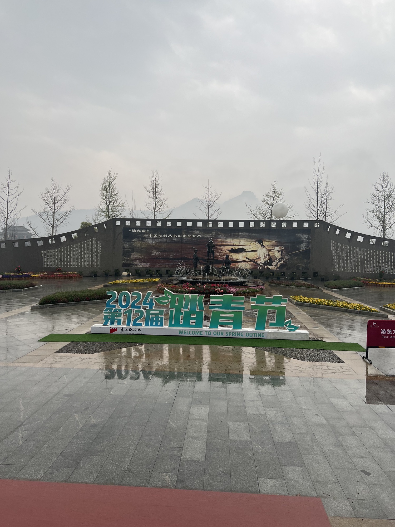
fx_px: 396
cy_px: 264
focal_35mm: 26
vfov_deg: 67.3
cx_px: 198
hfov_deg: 53.1
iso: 50
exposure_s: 1/401
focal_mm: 5.7
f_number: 1.5
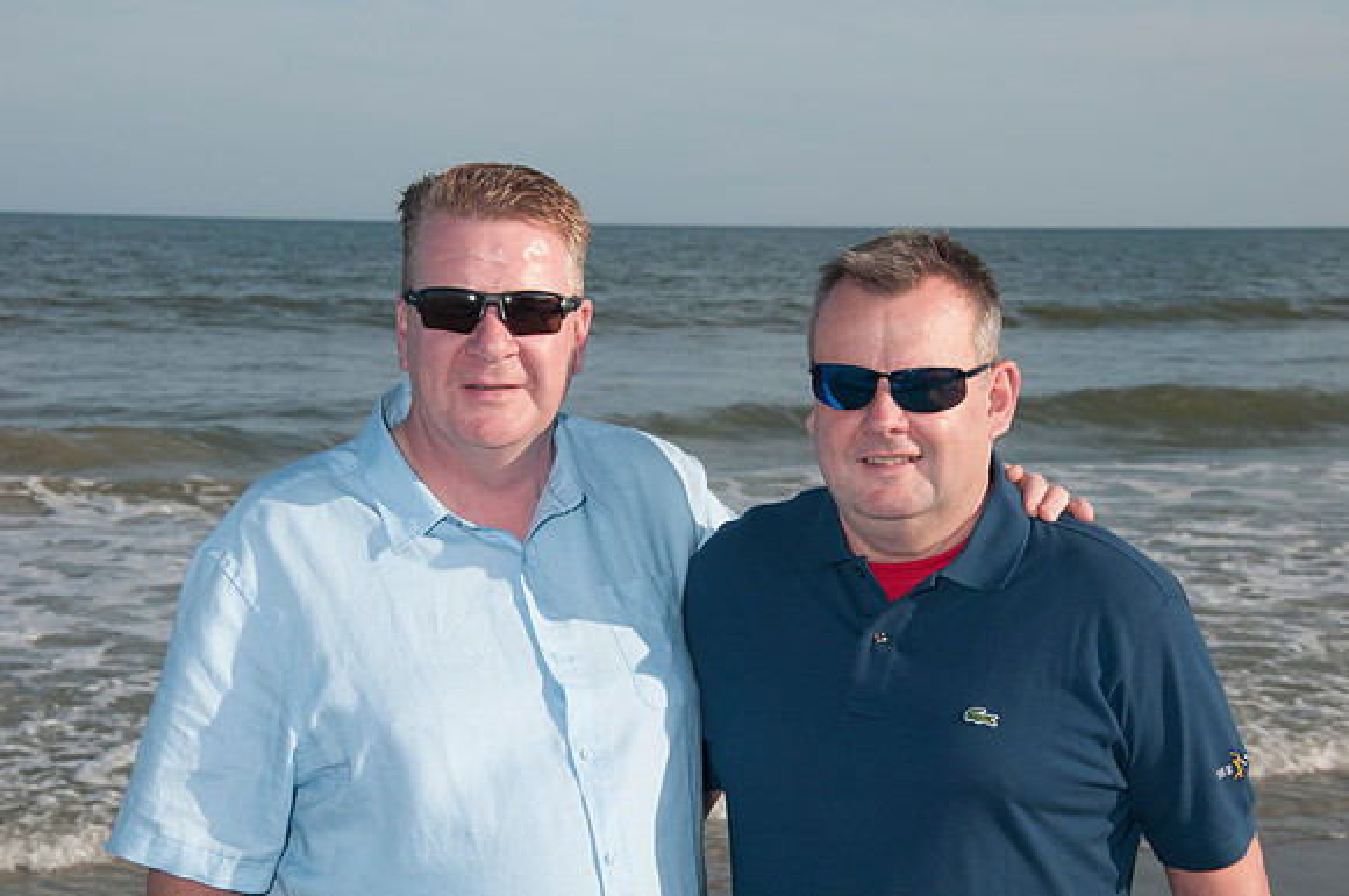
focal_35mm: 78
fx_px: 2919
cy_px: 448
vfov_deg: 17.4
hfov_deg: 26.0
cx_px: 674
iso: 100
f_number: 11
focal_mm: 52
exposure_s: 1/250
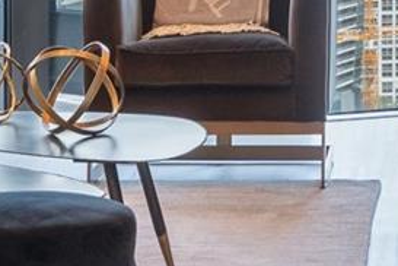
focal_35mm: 205
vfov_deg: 6.6
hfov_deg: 10.0
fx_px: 2266
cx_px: 394
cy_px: -191
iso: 800
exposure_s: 1/4
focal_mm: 35
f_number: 9
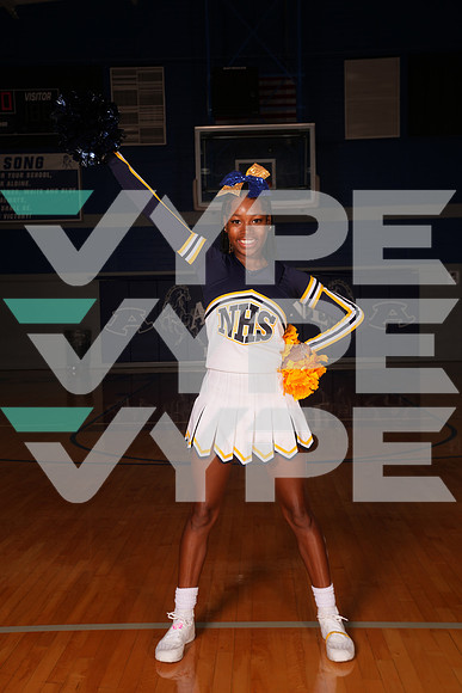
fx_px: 789
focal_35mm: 41
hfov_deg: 32.6
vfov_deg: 47.4
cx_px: 231
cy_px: 346
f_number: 6.3
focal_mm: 41
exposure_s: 1/100
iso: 100
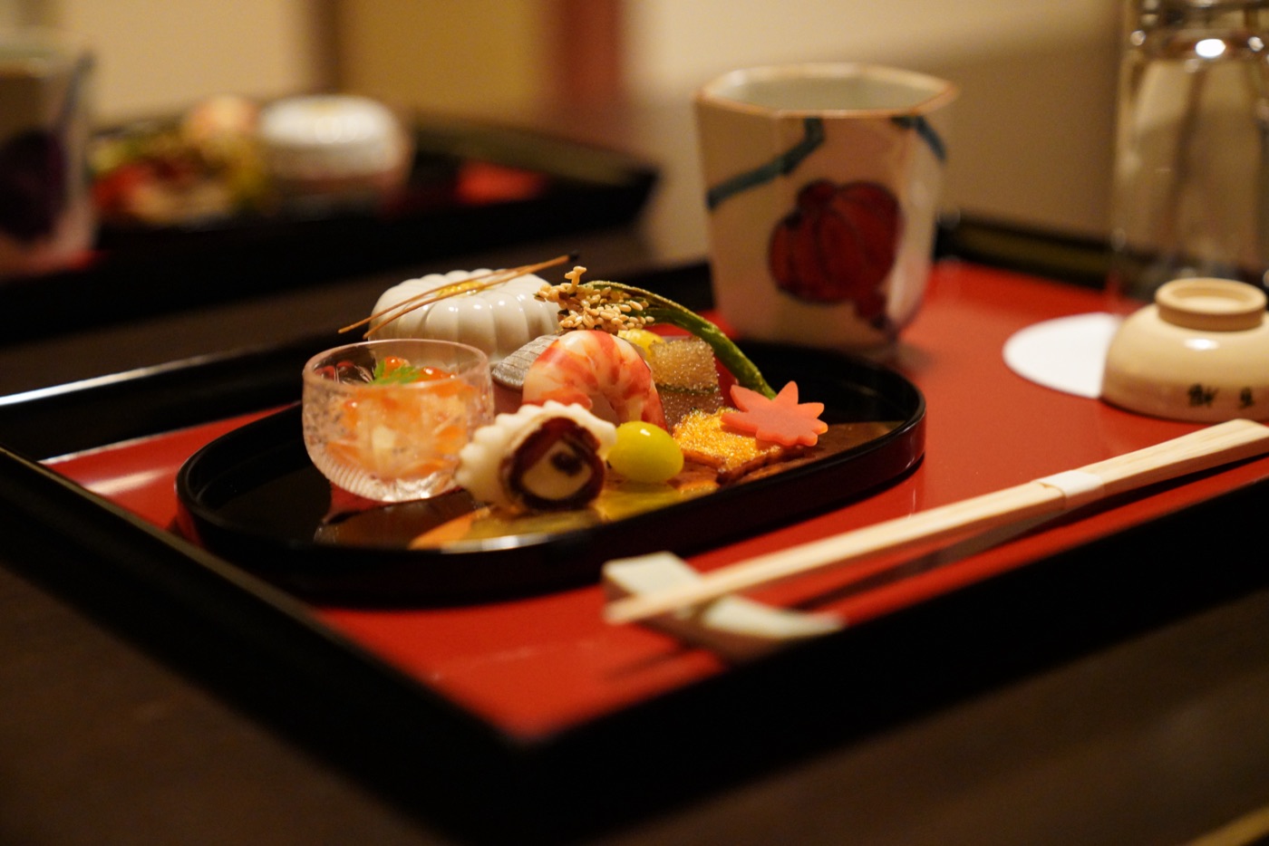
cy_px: 423
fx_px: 2186
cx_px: 634
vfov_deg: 21.9
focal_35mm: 62
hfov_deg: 32.4
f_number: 2.8
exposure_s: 1/50
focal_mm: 62
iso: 12800
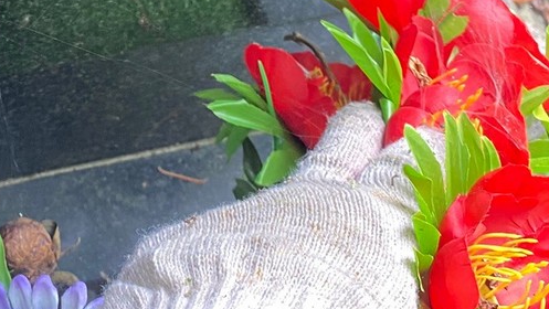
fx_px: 1194
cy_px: -209
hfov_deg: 24.8
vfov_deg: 13.5
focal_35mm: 82
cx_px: 19
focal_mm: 4.25
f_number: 1.8
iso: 125
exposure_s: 1/75
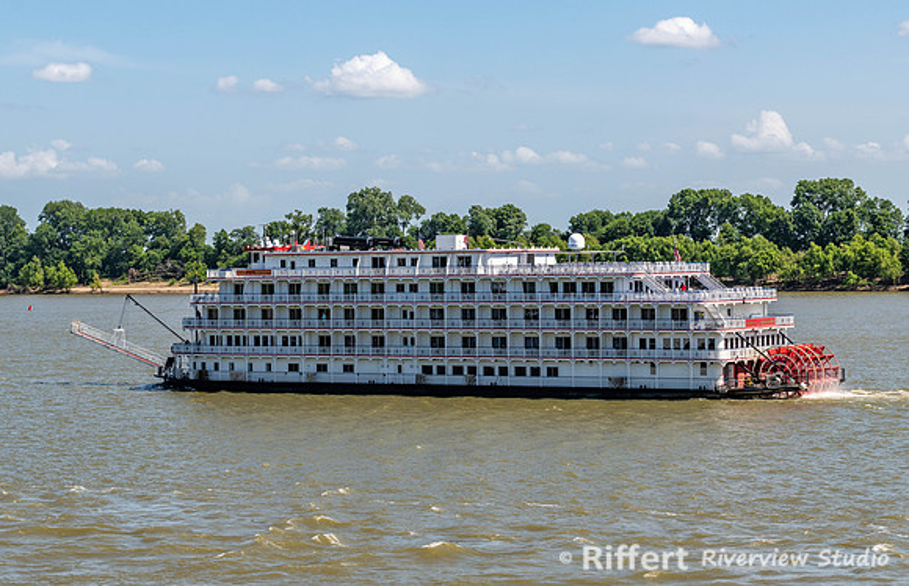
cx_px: 502
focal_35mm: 105
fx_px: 2620
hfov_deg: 19.7
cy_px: 329
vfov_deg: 12.8
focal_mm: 70
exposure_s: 1/250
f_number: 8
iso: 64
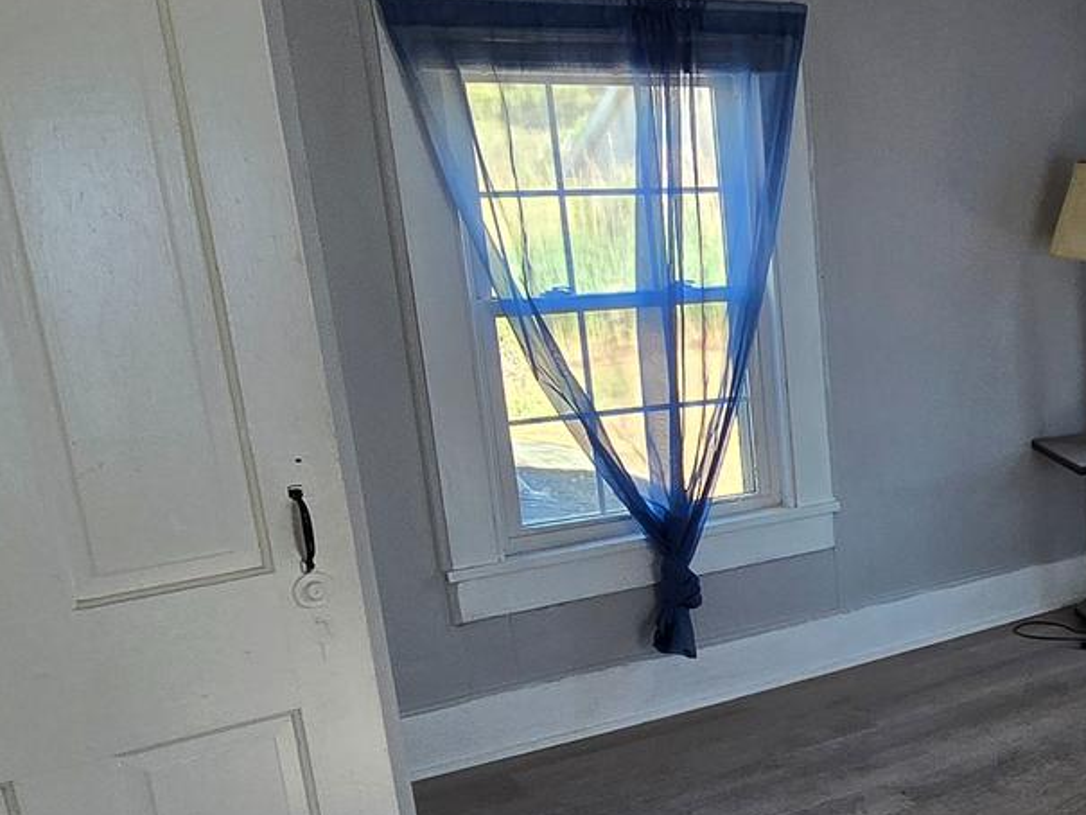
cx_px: 1249
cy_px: 551
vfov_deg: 32.6
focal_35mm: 44
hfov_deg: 35.4
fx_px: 1381
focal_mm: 2.2
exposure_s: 1/120
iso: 100
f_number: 2.2
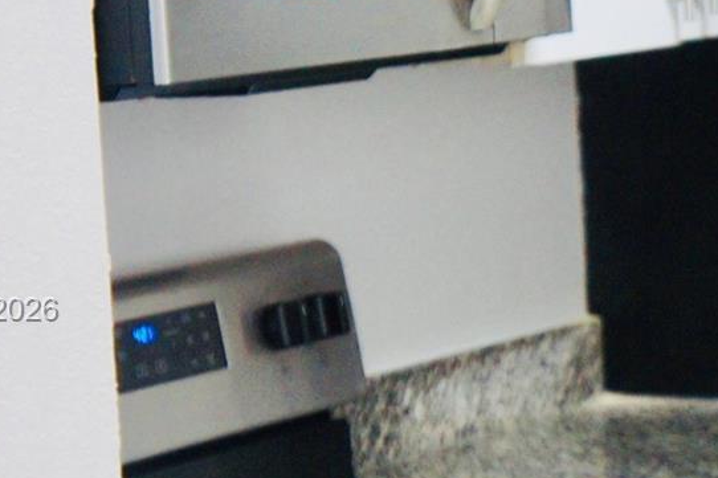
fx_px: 3708
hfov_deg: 11.0
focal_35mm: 186
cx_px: 705
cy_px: 311
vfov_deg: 7.4
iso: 1600
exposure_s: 1/60
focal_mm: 42
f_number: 5
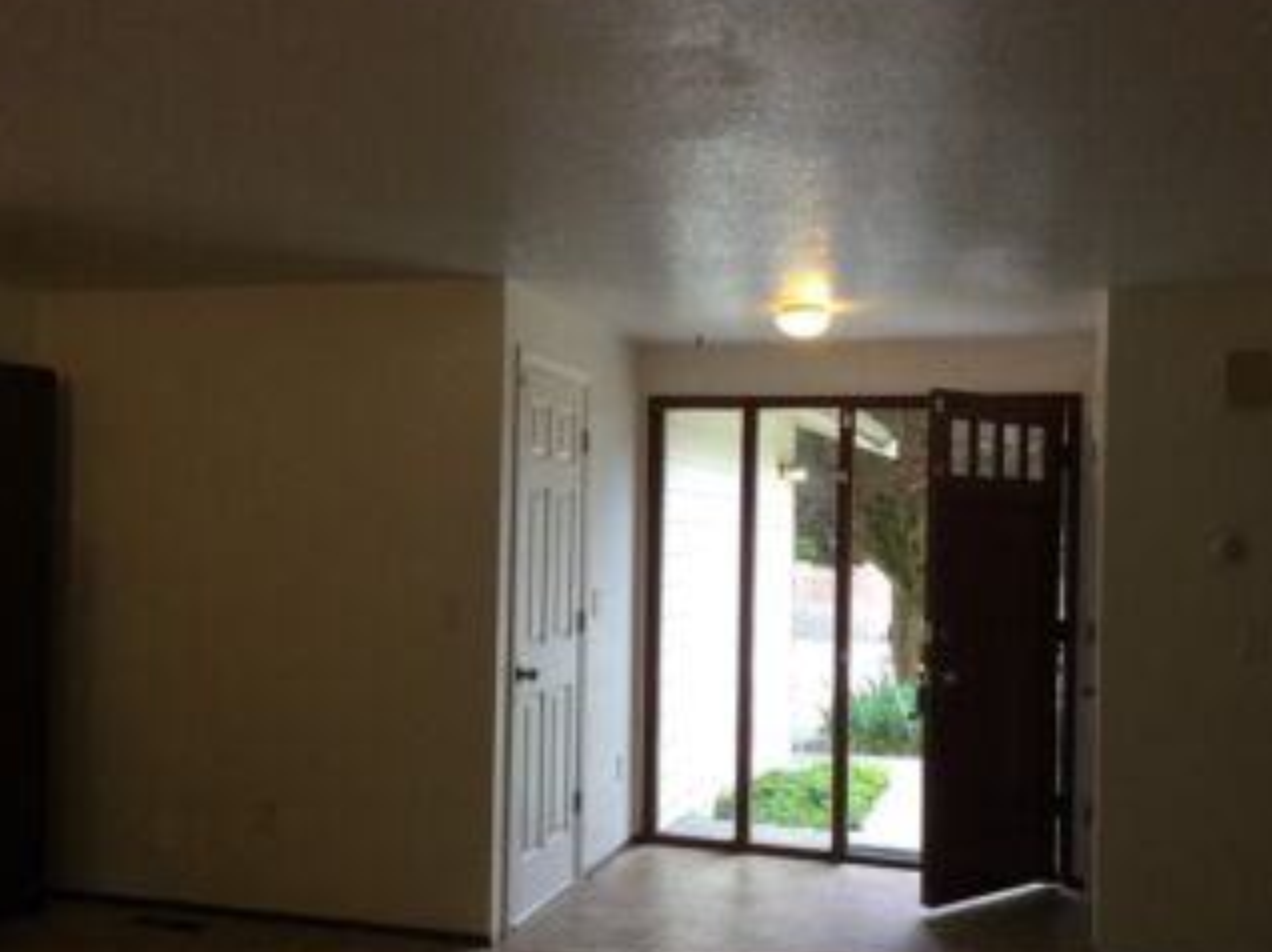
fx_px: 1432
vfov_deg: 36.7
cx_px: 564
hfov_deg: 47.8
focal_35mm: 39
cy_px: 544
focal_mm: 3.3
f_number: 2.4
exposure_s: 1/30
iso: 40
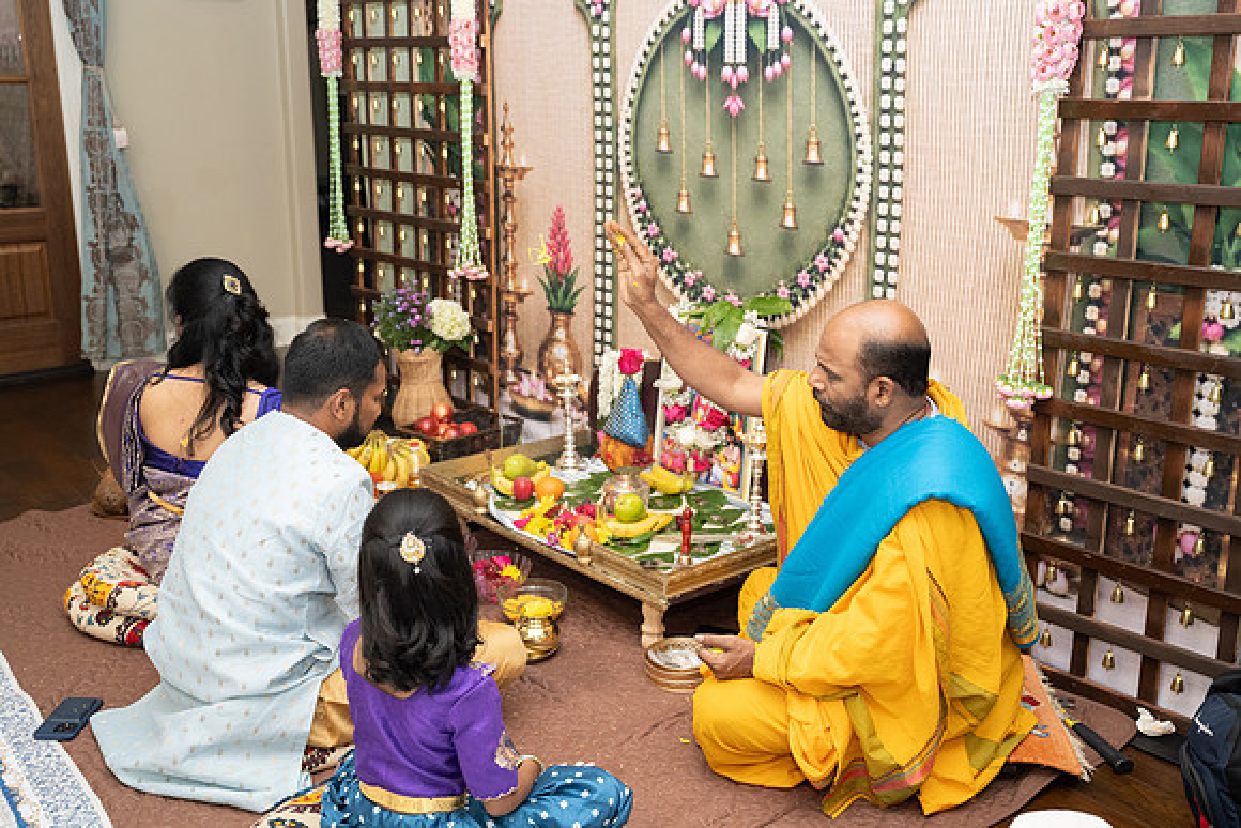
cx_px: 620
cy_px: 414
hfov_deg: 52.7
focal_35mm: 36
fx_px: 1253
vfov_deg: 36.6
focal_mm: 34.5
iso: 1000
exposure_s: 1/160
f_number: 3.2
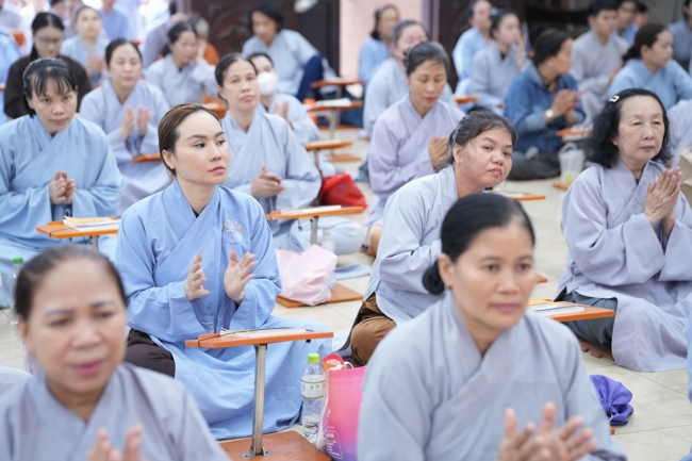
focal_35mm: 76
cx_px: 346
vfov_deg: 17.9
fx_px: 1460
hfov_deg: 26.7
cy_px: 230
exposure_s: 1/100
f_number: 2.8
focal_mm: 76
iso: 3200
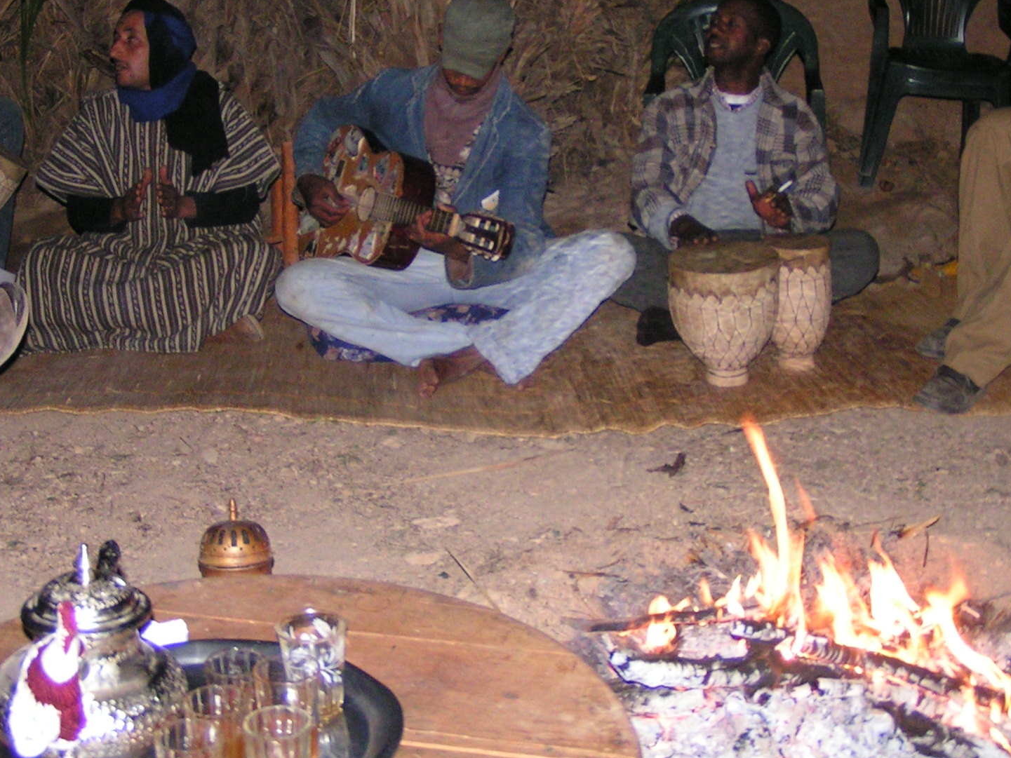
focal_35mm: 54
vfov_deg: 26.9
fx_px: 1577
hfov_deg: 35.5
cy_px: 250
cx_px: 533
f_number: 2.8
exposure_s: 1/40
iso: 200
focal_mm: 5.8
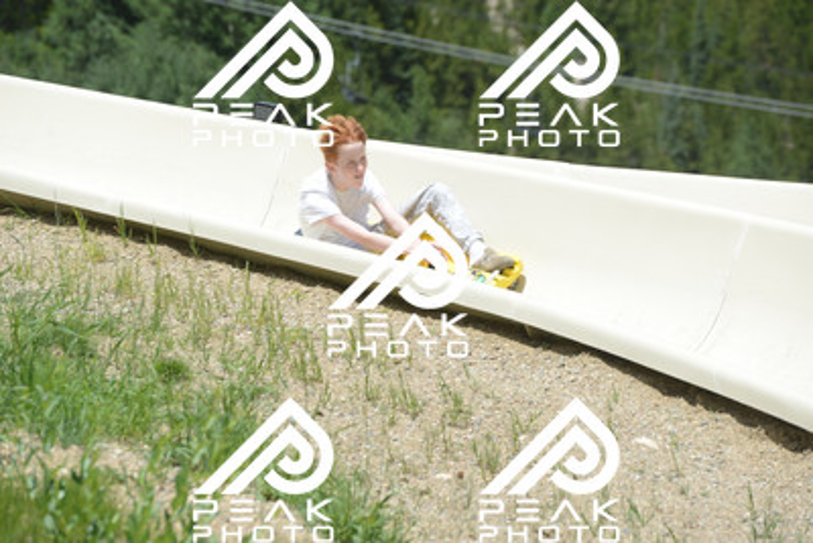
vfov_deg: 7.0
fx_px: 4405
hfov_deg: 10.5
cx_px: 406
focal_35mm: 195
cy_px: 272
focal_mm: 195
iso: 200
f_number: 6.3
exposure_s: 1/640
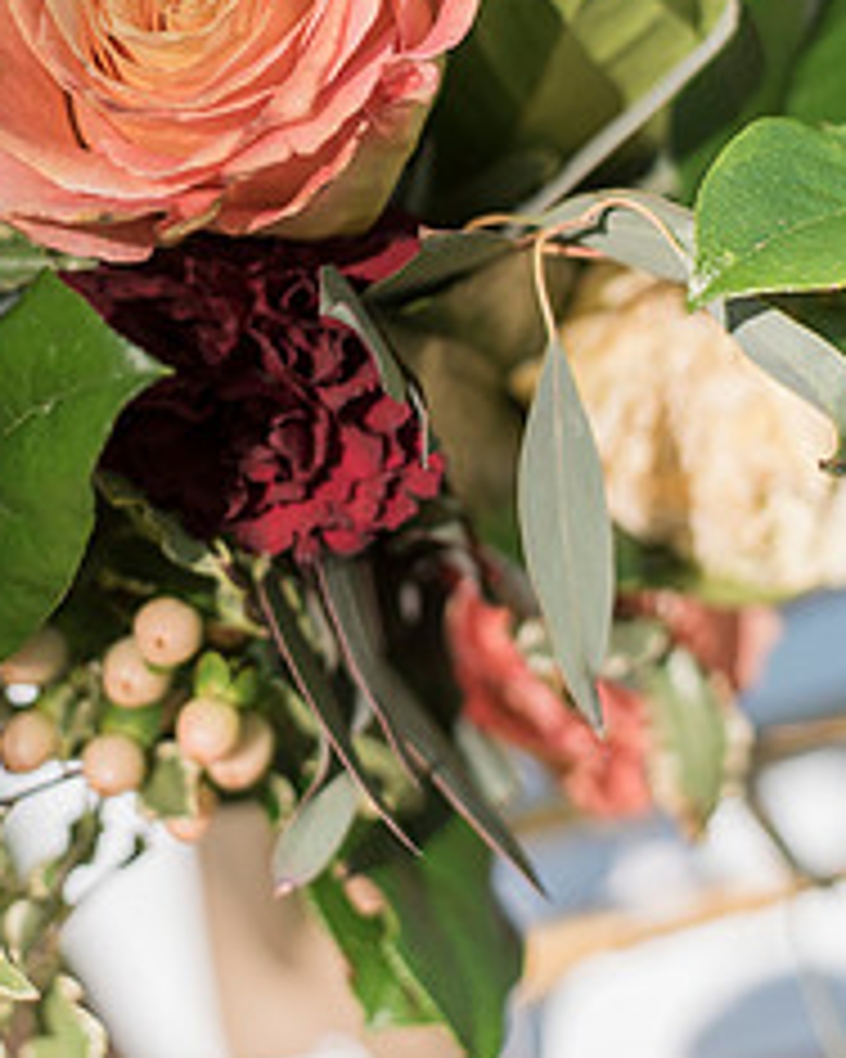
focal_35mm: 90
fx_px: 2817
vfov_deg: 21.1
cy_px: 261
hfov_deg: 17.0
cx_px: 284
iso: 400
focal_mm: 50
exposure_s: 1/1600
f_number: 2.5
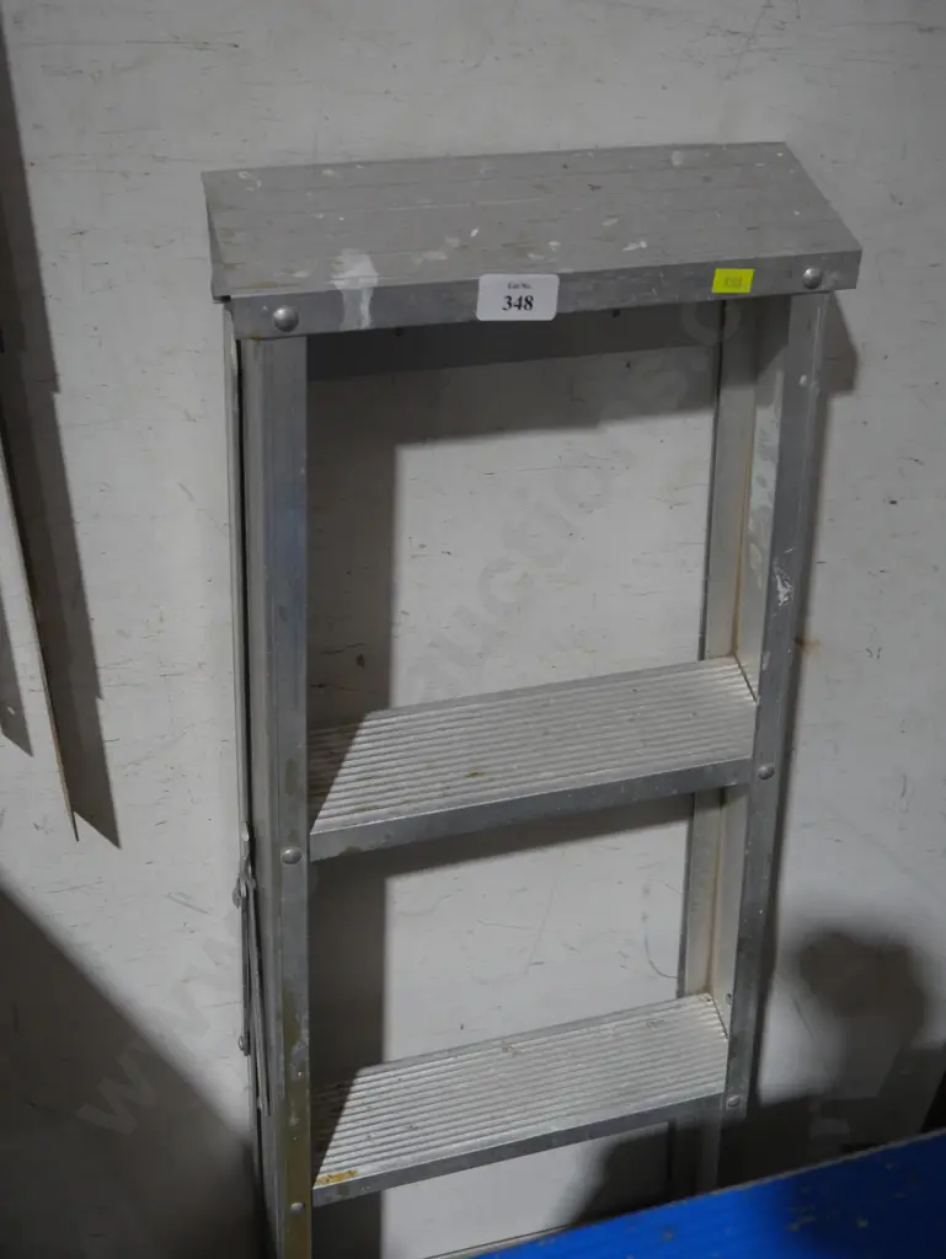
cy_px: 630
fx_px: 1383
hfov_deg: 37.8
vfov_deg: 49.0
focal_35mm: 38
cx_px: 473
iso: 640
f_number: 4.1
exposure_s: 1/60
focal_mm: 19
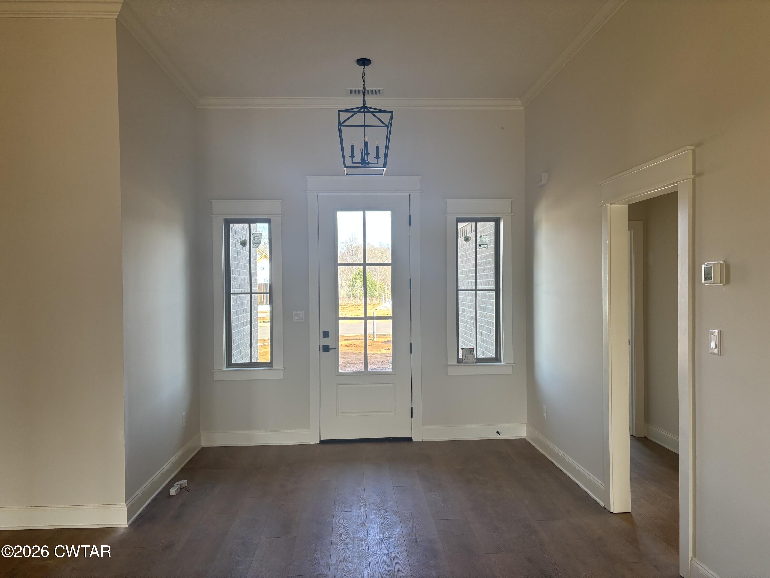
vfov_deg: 53.1
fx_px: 578
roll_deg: -0.1
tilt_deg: -1.5
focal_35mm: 26
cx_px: 385
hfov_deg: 67.3
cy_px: 289
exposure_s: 1/120
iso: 80
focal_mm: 5.96
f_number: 1.6
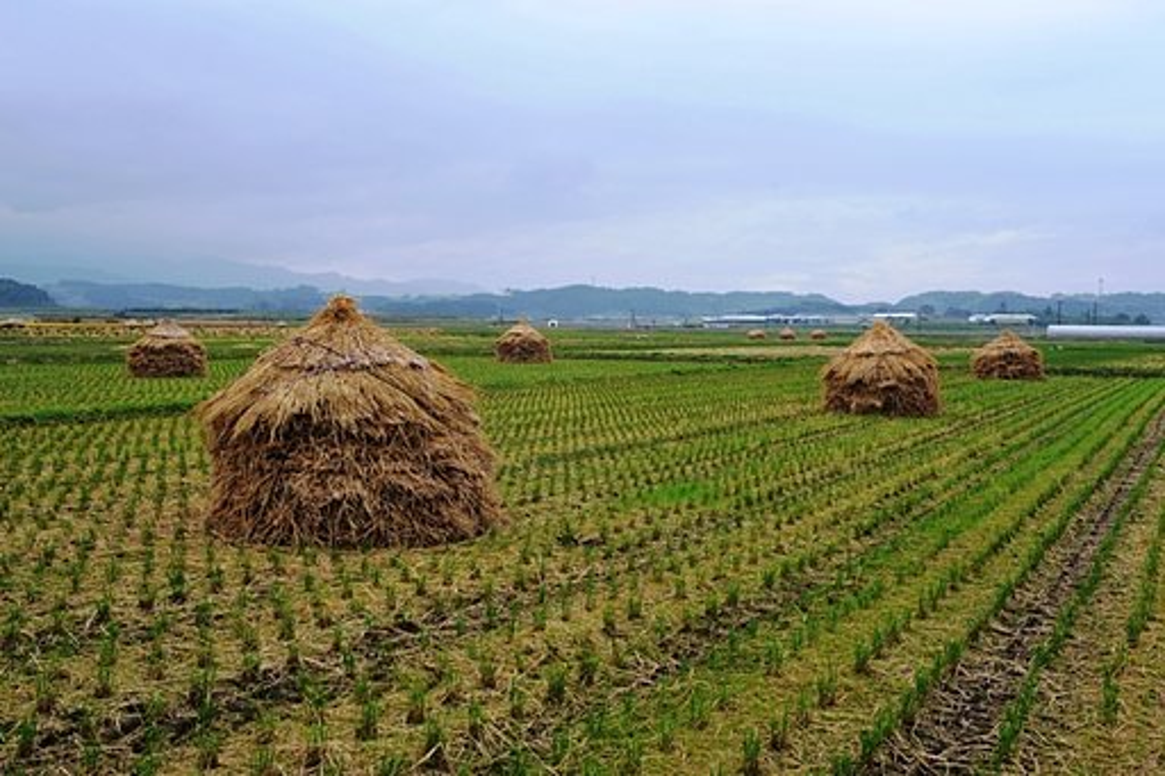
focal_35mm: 35
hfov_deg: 54.4
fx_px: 1132
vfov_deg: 37.8
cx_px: 582
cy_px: 388
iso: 400
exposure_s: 1/60
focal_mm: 35
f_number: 13
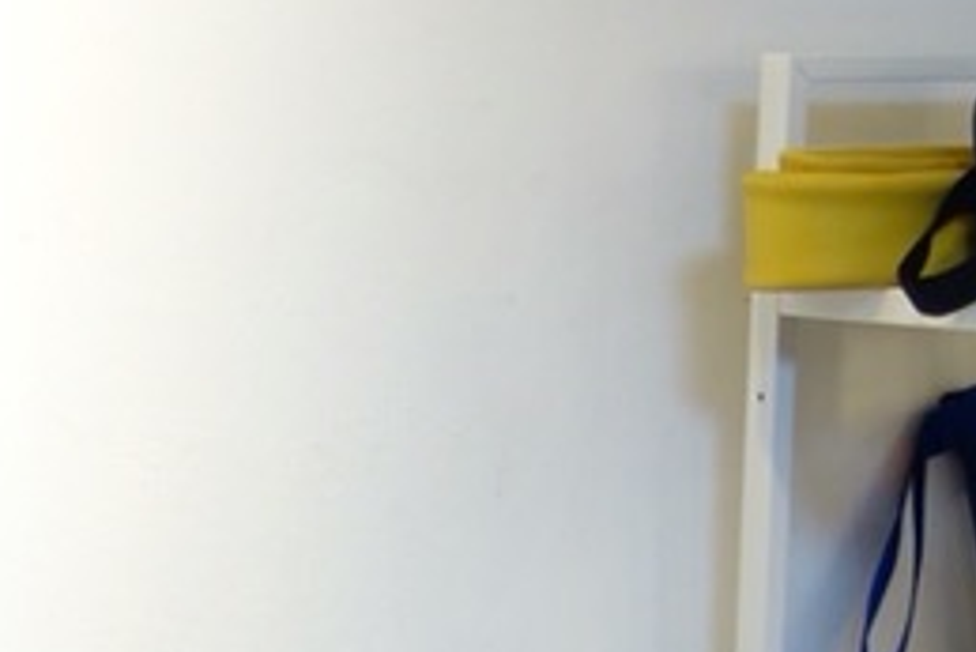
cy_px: 1202
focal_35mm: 216
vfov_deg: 6.2
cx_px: 109
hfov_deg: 9.5
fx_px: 5859
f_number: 1.8
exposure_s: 1/80
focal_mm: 10.4
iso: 125
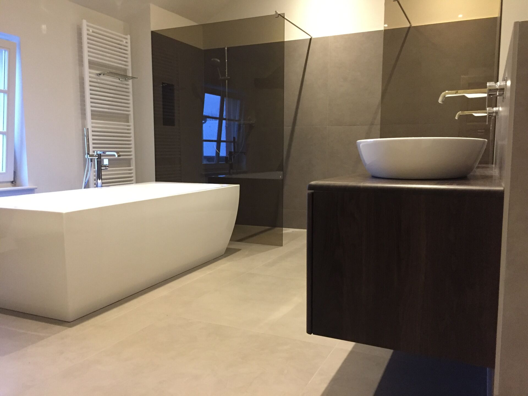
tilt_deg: -5.6
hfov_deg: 61.7
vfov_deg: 48.2
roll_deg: -0.4
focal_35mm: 29
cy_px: 198
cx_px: 264
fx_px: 442
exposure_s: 1/17
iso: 320
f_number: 2.2
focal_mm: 4.15
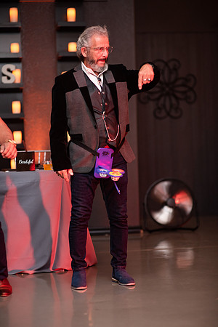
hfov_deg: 16.1
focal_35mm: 85
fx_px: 772
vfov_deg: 23.9
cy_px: 164
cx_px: 109
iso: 1000
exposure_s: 1/200
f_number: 1.8
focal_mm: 85
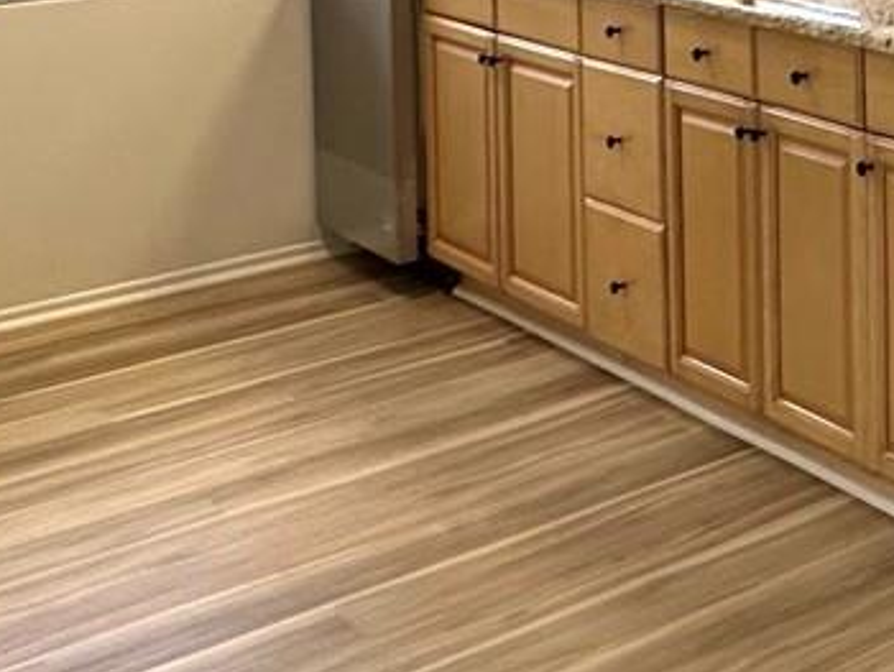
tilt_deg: -1.1
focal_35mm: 64
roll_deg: +0.1
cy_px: -273
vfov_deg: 20.4
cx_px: 1765
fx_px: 1654
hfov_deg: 19.1
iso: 40
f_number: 2.2
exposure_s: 1/113
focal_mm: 2.22
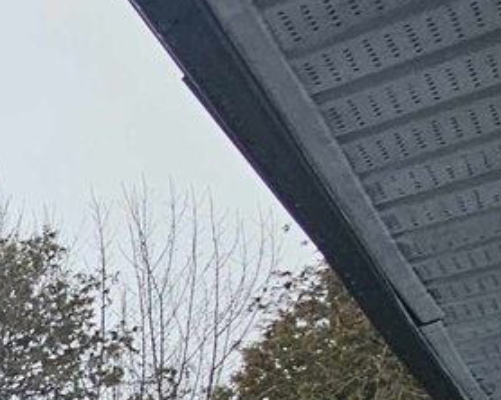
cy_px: 755
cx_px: -915
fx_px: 1082
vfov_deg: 16.7
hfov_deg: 12.4
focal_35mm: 73
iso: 50
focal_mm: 2.2
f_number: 2.2
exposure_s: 1/957
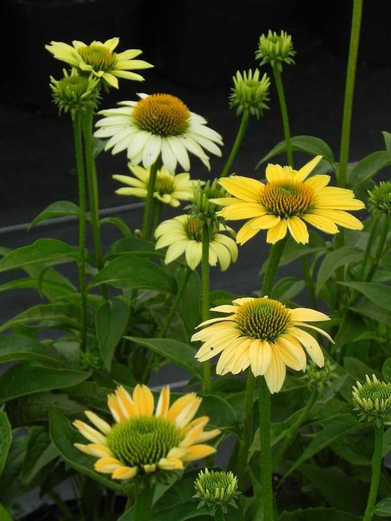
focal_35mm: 184
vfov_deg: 10.7
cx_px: 196
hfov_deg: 8.1
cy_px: 260
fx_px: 2771
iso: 160
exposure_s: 1/500
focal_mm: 32.7
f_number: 5
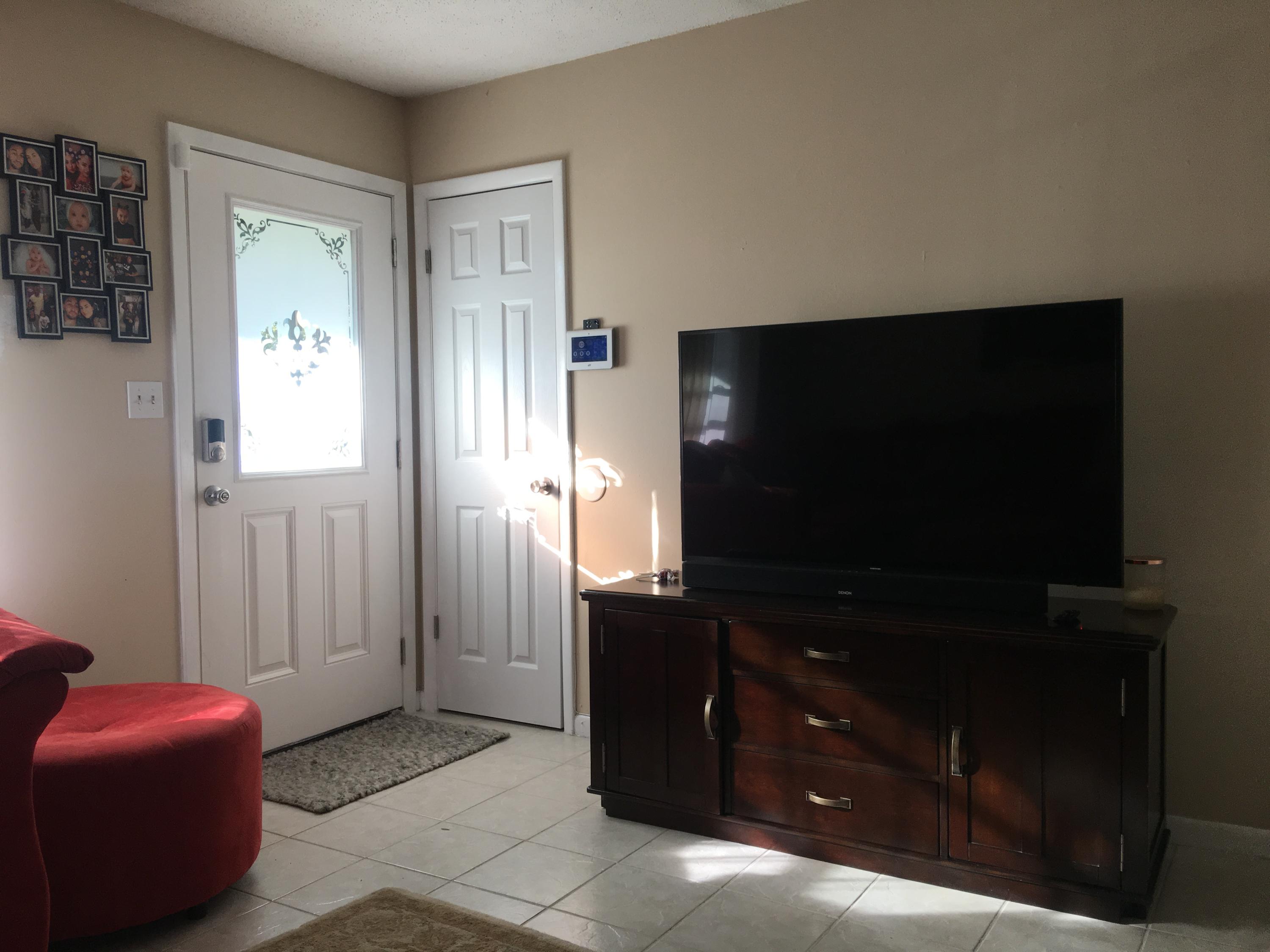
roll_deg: +0.3
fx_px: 1064
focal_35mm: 29
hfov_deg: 61.7
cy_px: 476
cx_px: 635
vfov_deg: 48.2
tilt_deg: -1.6
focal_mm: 4.15
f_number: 2.2
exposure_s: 1/120
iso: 40
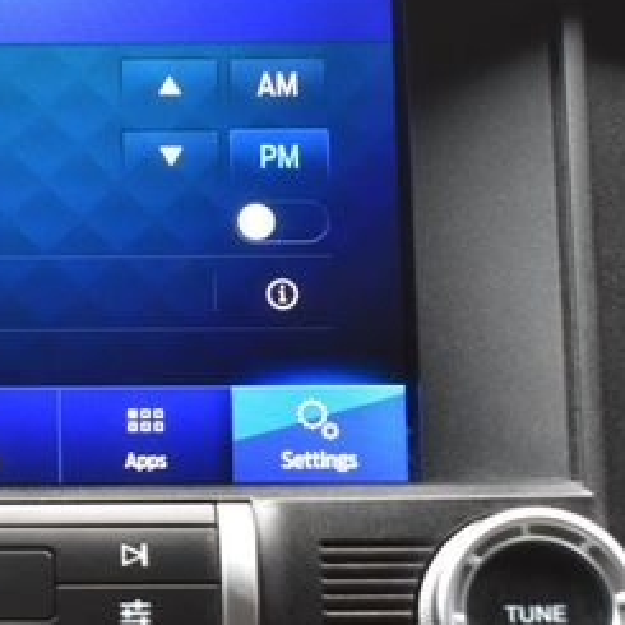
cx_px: -82
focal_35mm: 133
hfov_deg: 12.9
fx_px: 2717
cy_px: 321
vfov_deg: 13.1
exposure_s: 1/15
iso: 400
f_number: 6.3
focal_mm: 40
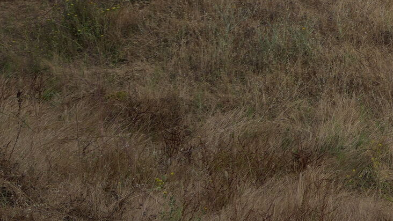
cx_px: 902
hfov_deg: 6.7
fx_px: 3220
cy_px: -241
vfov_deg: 3.9
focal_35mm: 309
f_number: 5
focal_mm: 50
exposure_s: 1/640
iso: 100
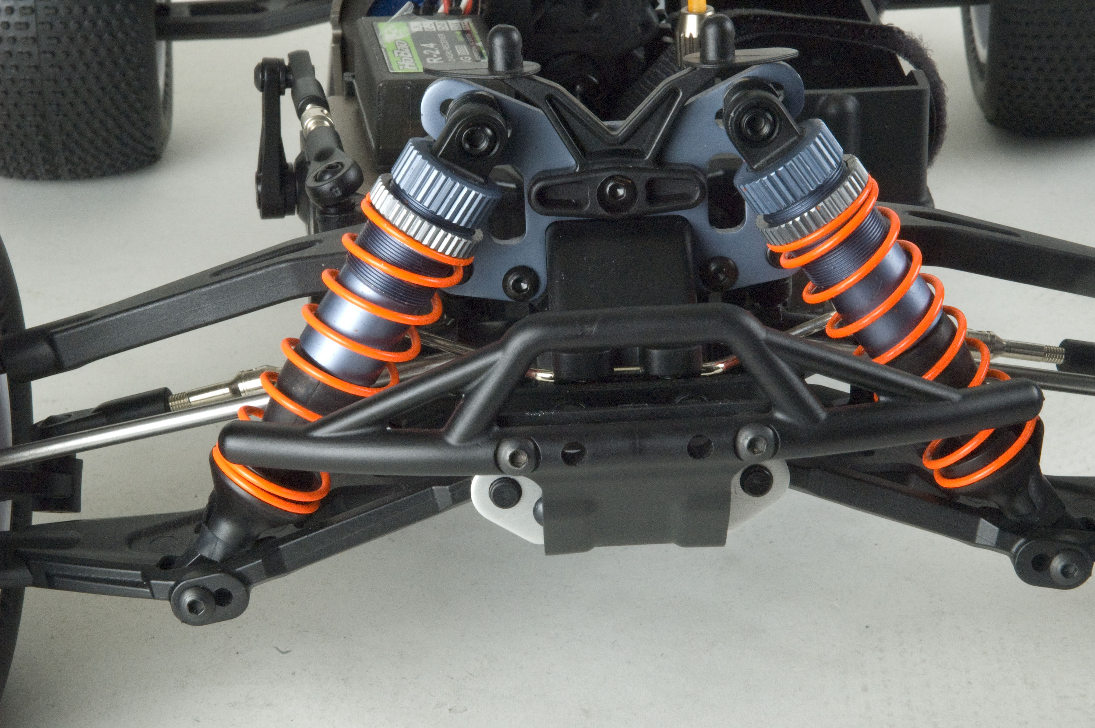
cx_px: 548
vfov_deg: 13.0
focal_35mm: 105
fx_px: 3191
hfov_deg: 19.5
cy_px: 364
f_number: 27
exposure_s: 1/350
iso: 1600
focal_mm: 70
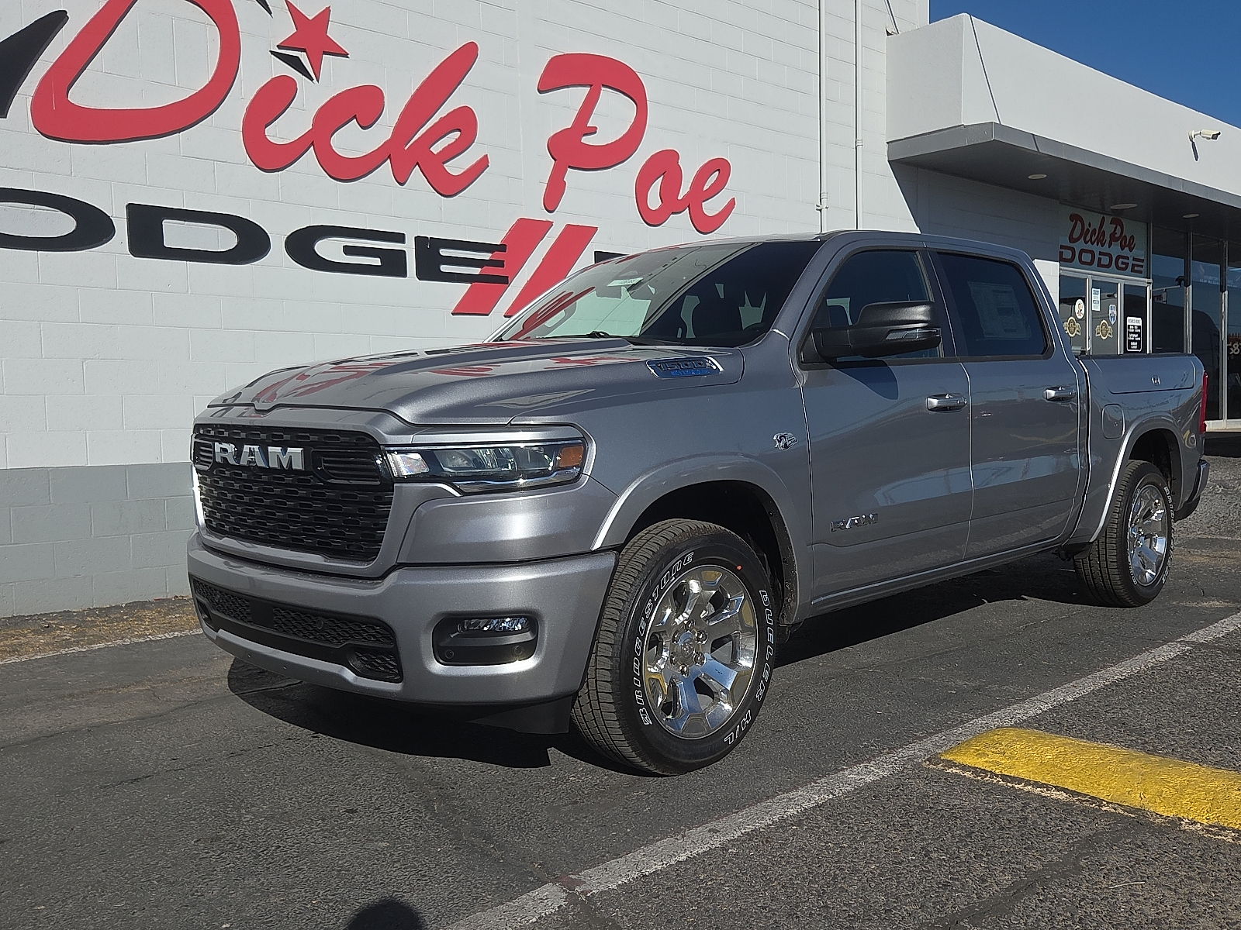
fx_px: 1111
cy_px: 465
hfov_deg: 58.4
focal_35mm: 31
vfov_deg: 45.4
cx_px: 620
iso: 55
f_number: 1.8
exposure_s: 1/10000
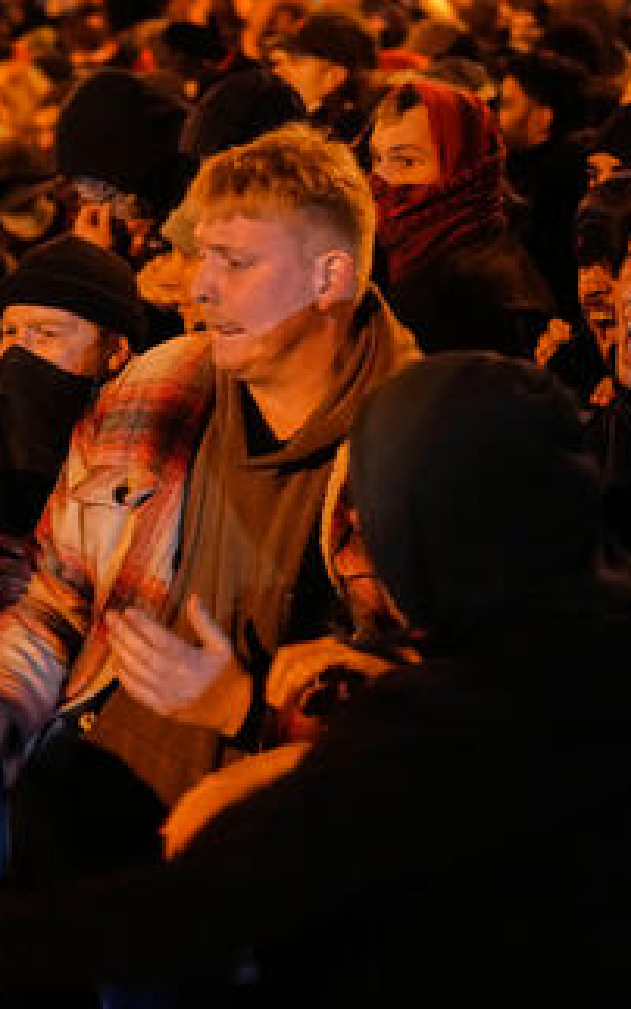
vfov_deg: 27.1
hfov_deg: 16.9
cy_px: 461
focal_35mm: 76
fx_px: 2090
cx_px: 53
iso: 3200
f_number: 1.4
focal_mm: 35
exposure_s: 1/125
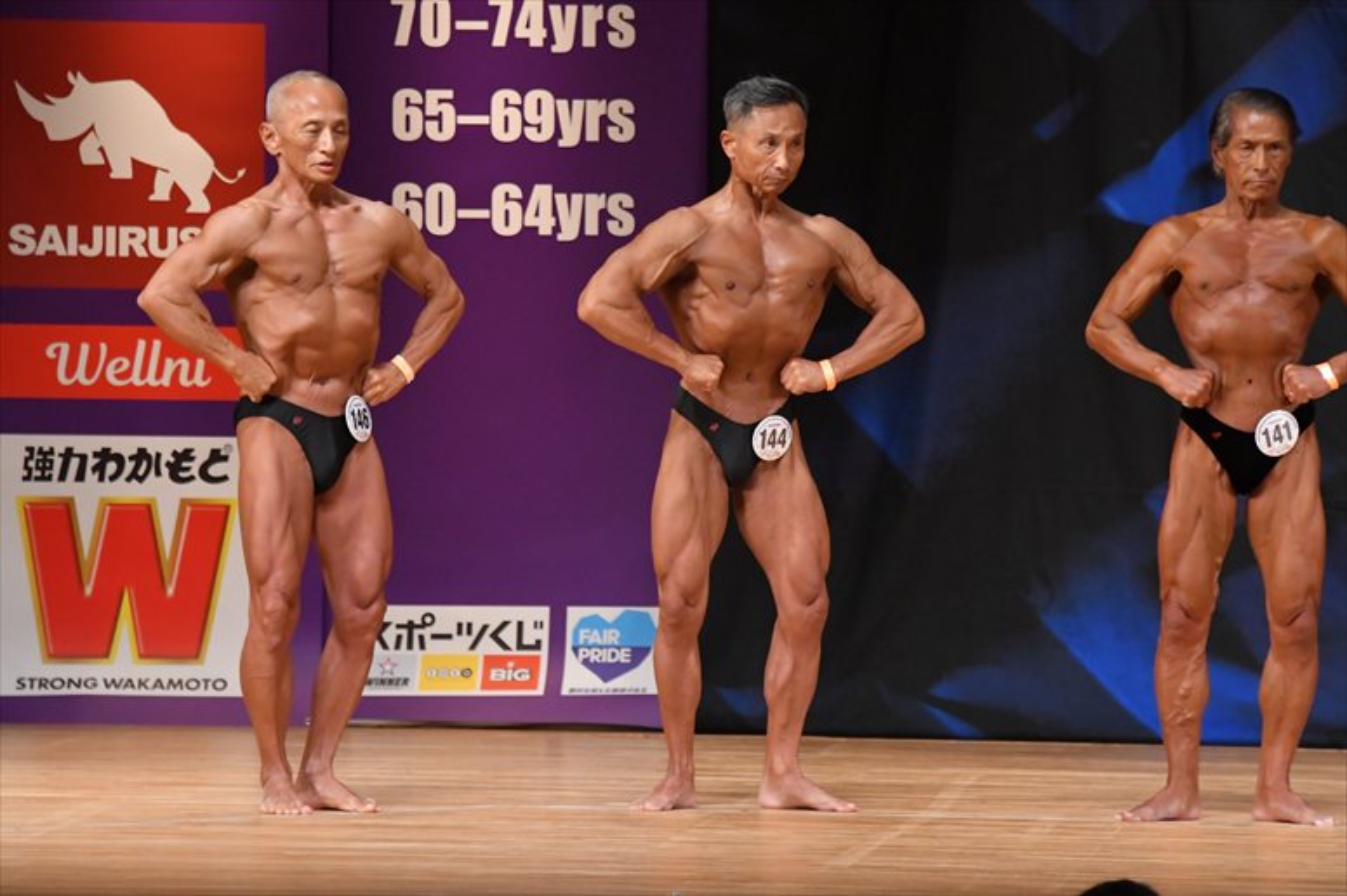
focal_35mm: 285
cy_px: 448
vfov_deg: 4.8
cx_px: 674
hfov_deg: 7.2
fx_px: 10659
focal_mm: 190
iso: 4500
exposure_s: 1/400
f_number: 5.6
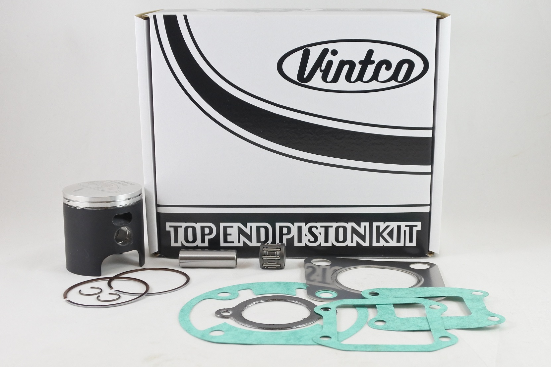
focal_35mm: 42
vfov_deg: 31.9
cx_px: 276
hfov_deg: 46.4
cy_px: 184
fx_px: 643
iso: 500
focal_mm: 15.7
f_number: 4.2
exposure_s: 1/125
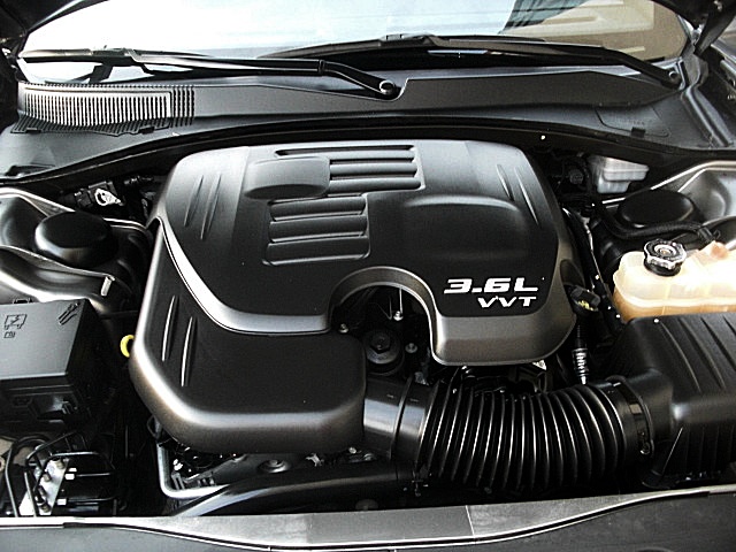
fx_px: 765
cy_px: 276
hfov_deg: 51.4
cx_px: 368
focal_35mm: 36
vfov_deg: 39.7
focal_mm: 6.3
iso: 400
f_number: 2.8
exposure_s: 1/60
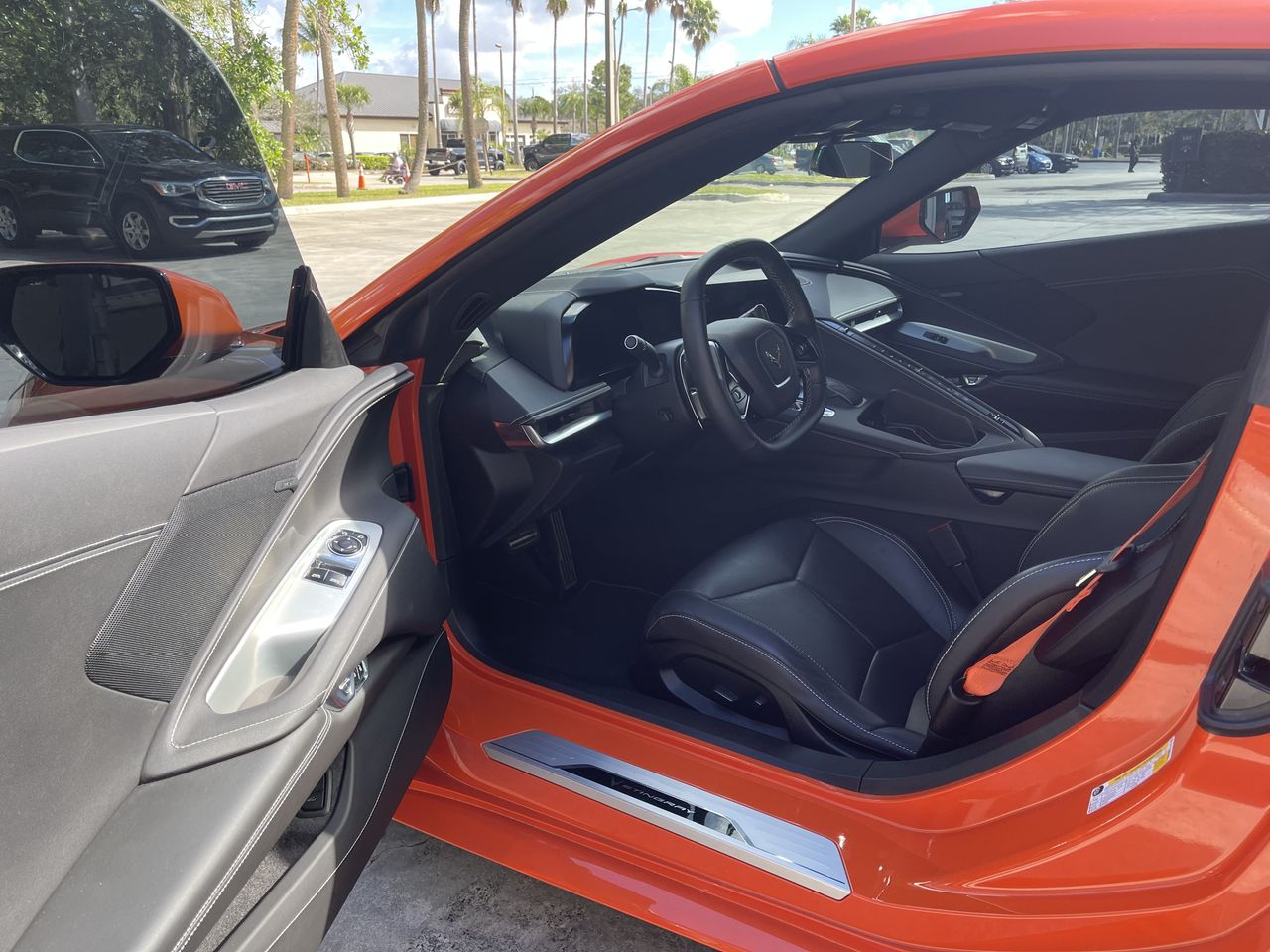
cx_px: 635
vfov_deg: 53.1
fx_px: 954
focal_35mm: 26
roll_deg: +0.8
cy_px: 476
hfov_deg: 67.3
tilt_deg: -19.6
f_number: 1.6
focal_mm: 5.1
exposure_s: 1/332
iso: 32
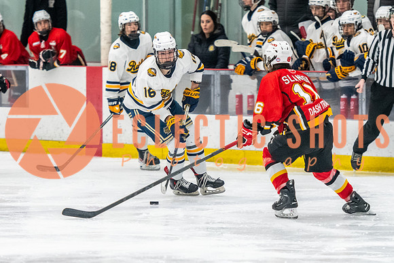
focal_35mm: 290
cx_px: 163
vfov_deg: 4.7
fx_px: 3173
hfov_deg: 7.1
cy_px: 127
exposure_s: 1/800
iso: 3200
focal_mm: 140
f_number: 2.8
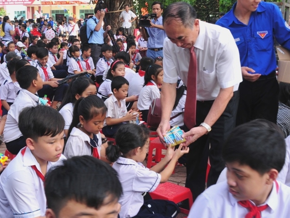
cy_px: 81
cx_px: 128
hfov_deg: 36.1
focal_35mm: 53
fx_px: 444
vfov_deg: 27.4
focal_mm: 22
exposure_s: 1/50
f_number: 6.3
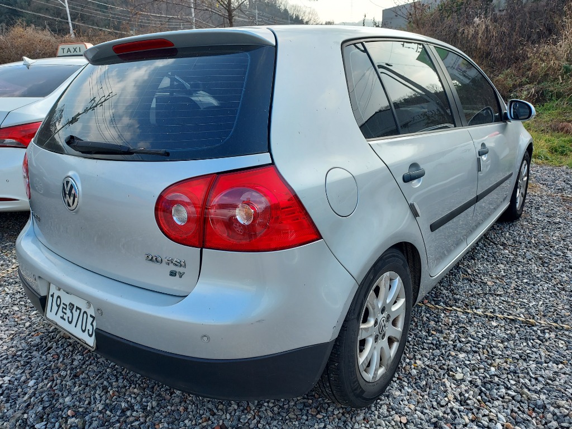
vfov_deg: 56.8
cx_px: 286
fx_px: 397
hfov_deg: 71.6
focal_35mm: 24
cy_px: 214
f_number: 1.8
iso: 40
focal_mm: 4.6
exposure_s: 1/440
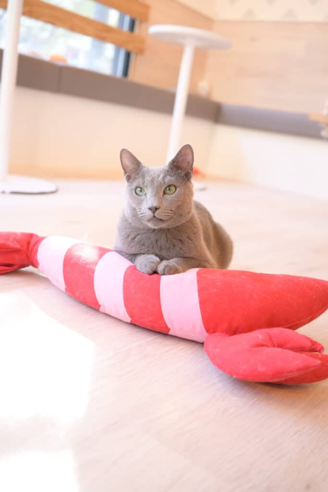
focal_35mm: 36
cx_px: 164
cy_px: 246
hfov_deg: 36.9
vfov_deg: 53.1
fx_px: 492
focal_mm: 24
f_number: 2.2
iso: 1000
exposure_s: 1/250
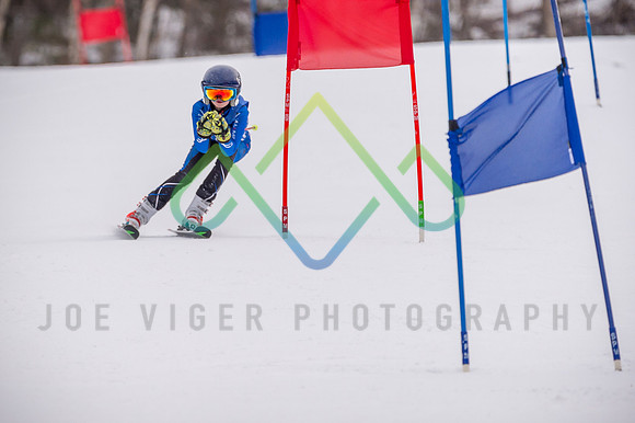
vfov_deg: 1.6
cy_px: 217
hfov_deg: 2.4
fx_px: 15237
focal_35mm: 864
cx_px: 178
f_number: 6.3
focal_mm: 600
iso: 800
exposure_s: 1/2500
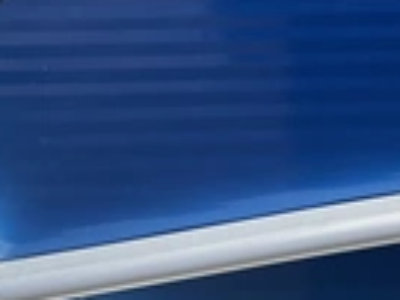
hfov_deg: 21.8
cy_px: -107
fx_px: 993
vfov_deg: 16.1
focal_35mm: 86
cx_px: 418
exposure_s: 1/816
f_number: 1.8
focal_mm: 3
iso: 25
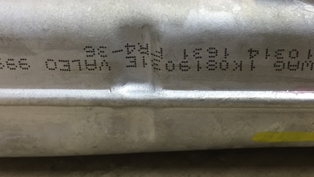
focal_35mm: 43
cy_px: 85
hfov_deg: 47.1
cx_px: 185
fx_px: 358
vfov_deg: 27.8
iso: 80
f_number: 2.2
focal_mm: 4.15
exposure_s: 1/33
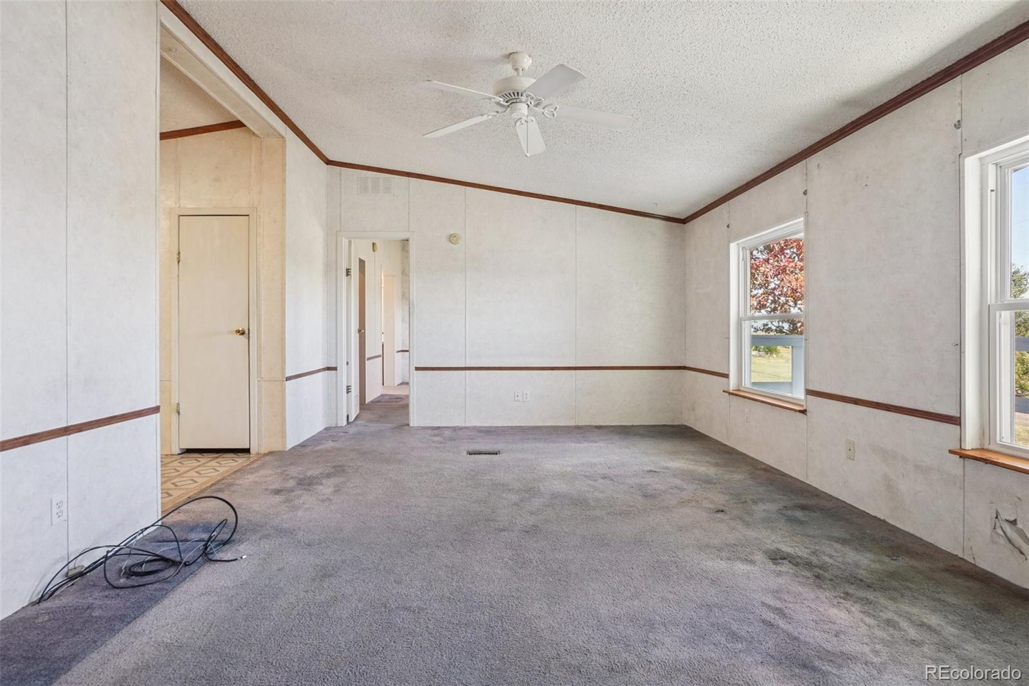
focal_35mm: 18
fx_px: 514
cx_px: 514
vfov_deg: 67.4
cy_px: 343
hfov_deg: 90.0
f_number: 8
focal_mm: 12
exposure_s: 1/13
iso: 400
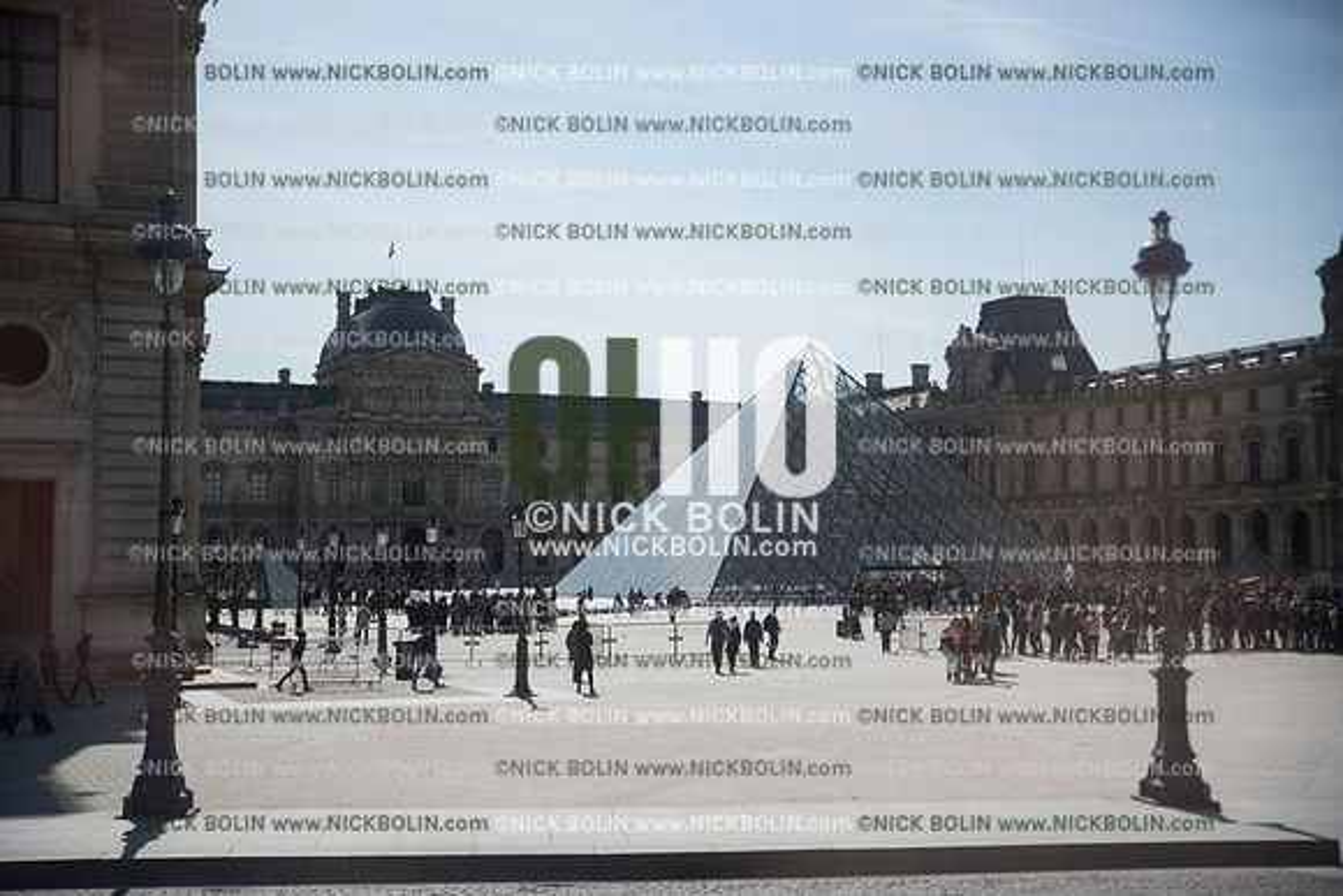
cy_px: 448
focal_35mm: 48
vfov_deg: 28.1
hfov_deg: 41.1
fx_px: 1791
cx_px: 672
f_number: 2.8
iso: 200
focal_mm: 48
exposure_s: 1/2500
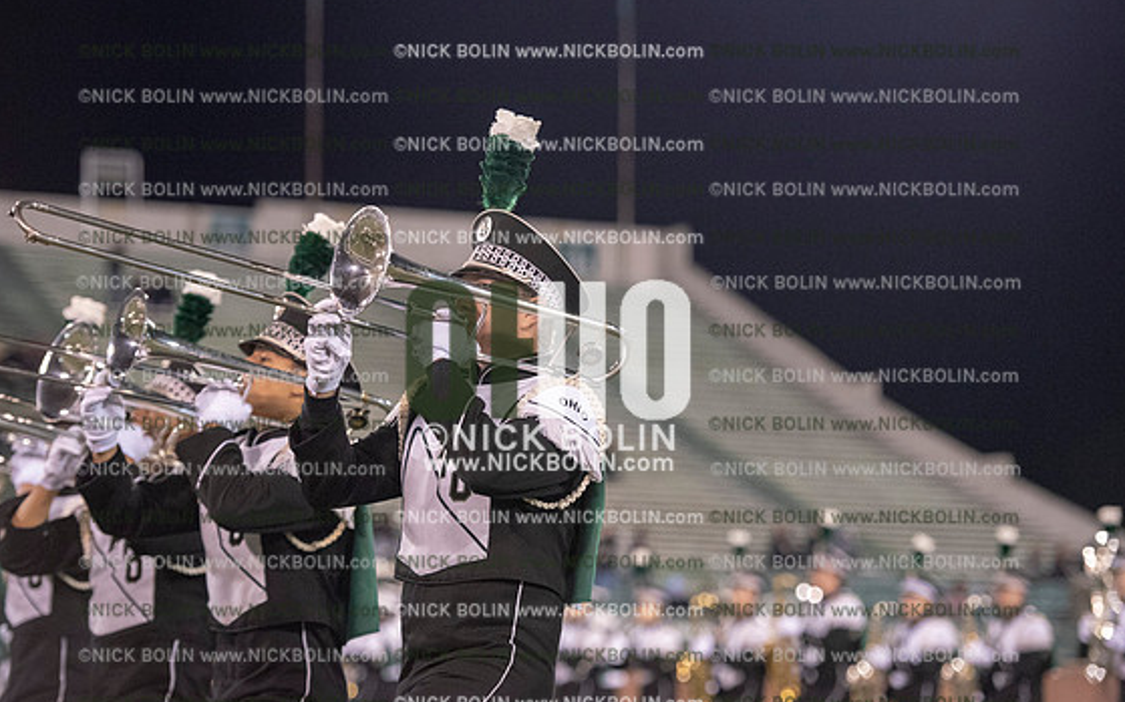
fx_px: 3954
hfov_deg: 16.2
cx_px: 547
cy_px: 377
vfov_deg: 10.2
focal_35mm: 129
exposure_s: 1/1250
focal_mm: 122
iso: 5000
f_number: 3.2
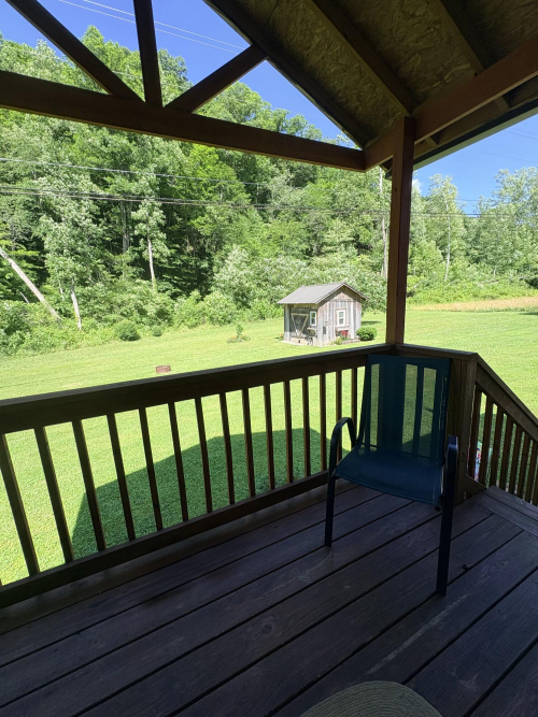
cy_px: 358
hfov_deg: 85.7
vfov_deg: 102.1
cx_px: 269
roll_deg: +2.7
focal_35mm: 14
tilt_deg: -11.3
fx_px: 290
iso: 40
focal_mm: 2.22
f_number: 2.2
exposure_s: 1/687
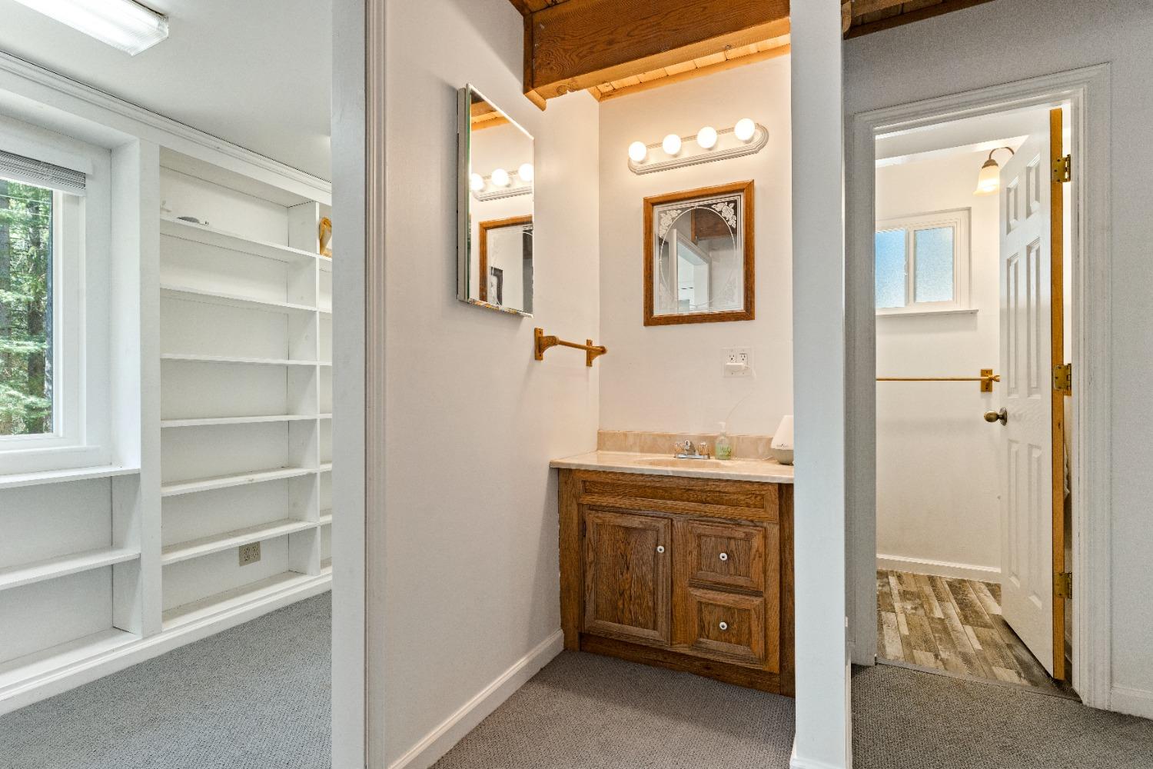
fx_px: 576
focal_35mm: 18
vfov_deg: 67.4
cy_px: 384
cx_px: 576
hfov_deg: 90.0
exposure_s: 1/6
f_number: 8
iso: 320
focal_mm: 18
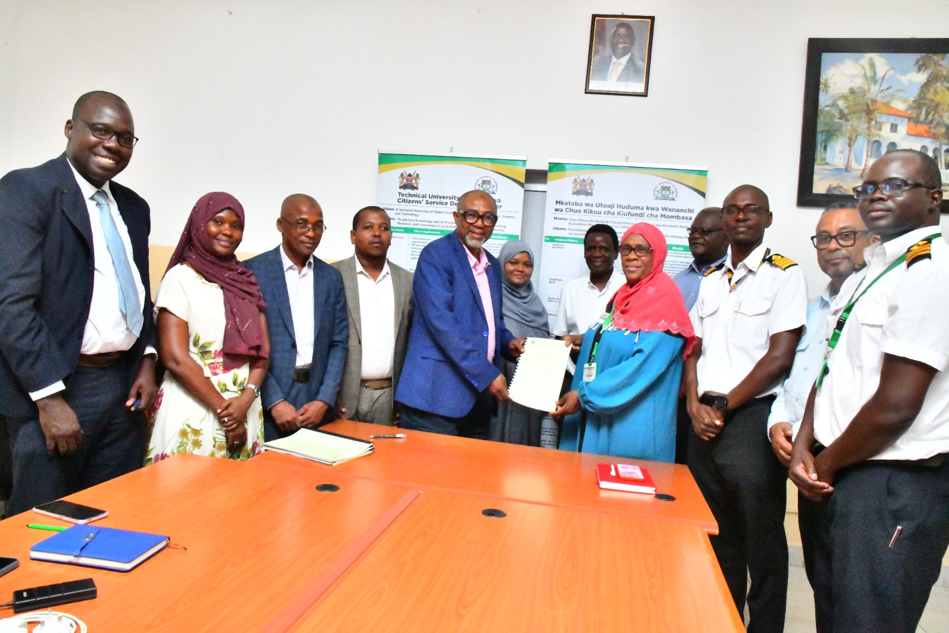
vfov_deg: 53.1
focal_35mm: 24
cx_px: 474
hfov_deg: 73.8
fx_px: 632
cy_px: 316
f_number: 20
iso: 25600
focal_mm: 24
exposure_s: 1/250
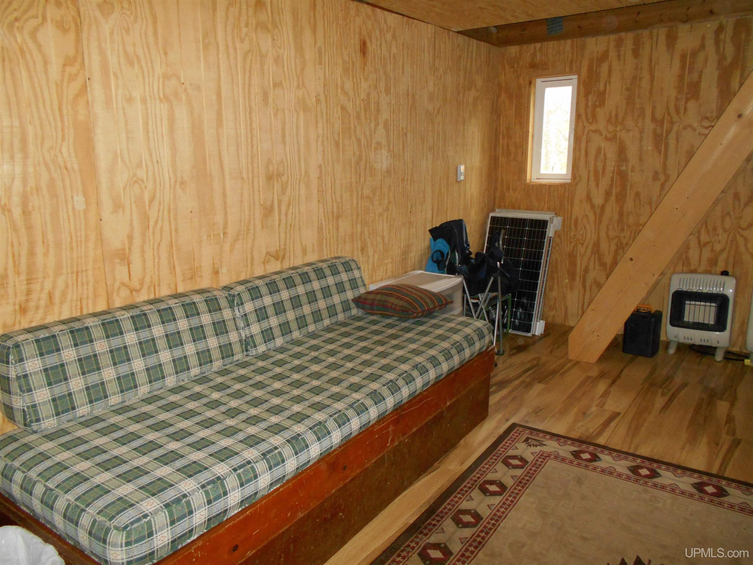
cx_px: 376
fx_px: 566
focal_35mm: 26
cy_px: 282
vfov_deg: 53.1
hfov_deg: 67.3
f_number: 3.2
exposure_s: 1/25
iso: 500
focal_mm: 4.6
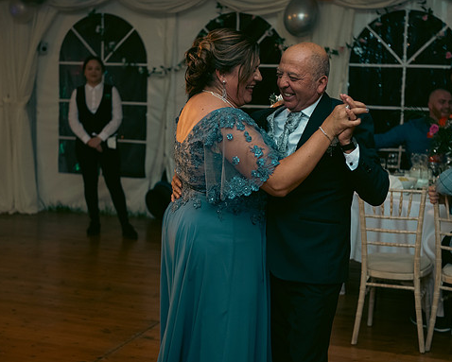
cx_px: 239
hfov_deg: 28.7
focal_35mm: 66
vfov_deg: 23.2
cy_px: 181
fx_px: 883
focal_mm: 58
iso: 800
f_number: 3.5
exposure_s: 1/160
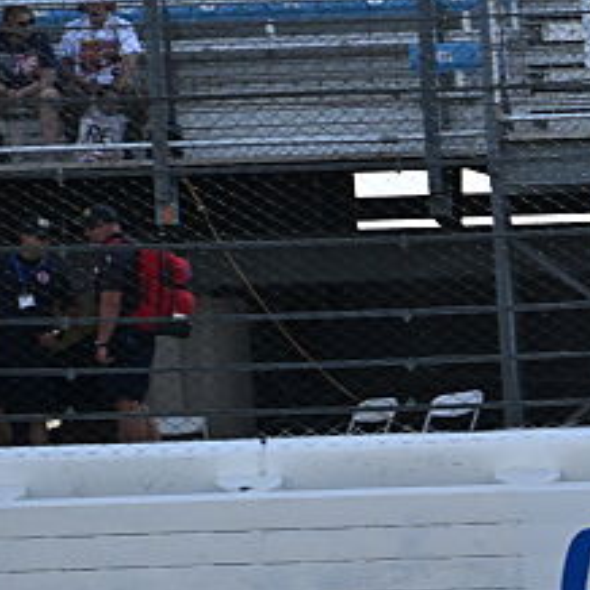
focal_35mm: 1117
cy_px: 610
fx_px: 21539
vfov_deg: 1.6
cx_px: 1231
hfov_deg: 1.6
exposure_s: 1/5000
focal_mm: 280
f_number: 8
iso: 1250
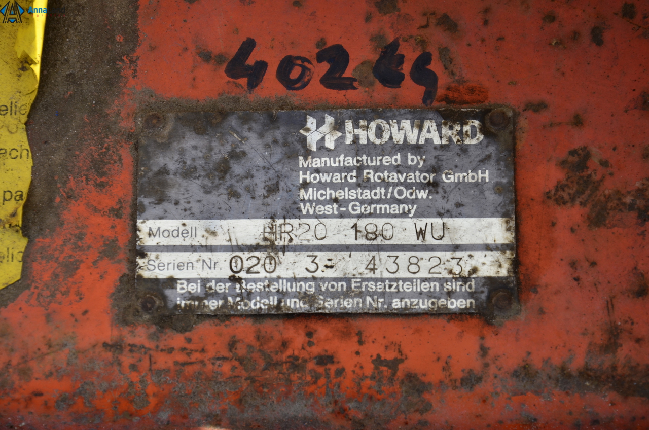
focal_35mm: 158
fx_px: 2834
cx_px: 324
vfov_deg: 8.7
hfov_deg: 13.1
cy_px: 215
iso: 125
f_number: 10
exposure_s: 1/125
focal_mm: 105
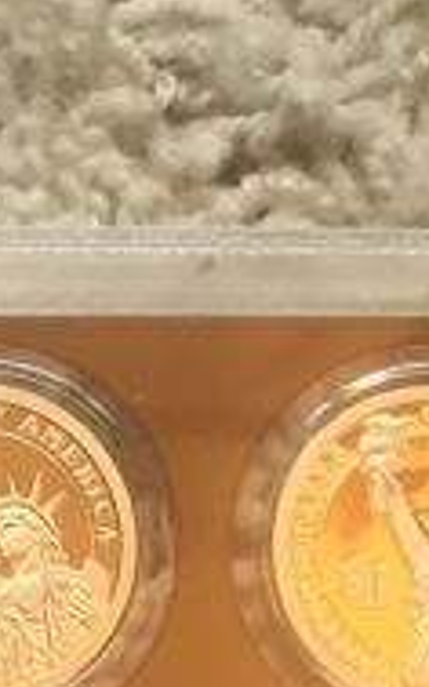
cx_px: -647
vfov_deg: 11.9
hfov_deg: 7.5
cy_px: 1210
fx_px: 3052
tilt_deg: -86.8
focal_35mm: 163
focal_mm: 4.15
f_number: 2.2
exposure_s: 1/30
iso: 32
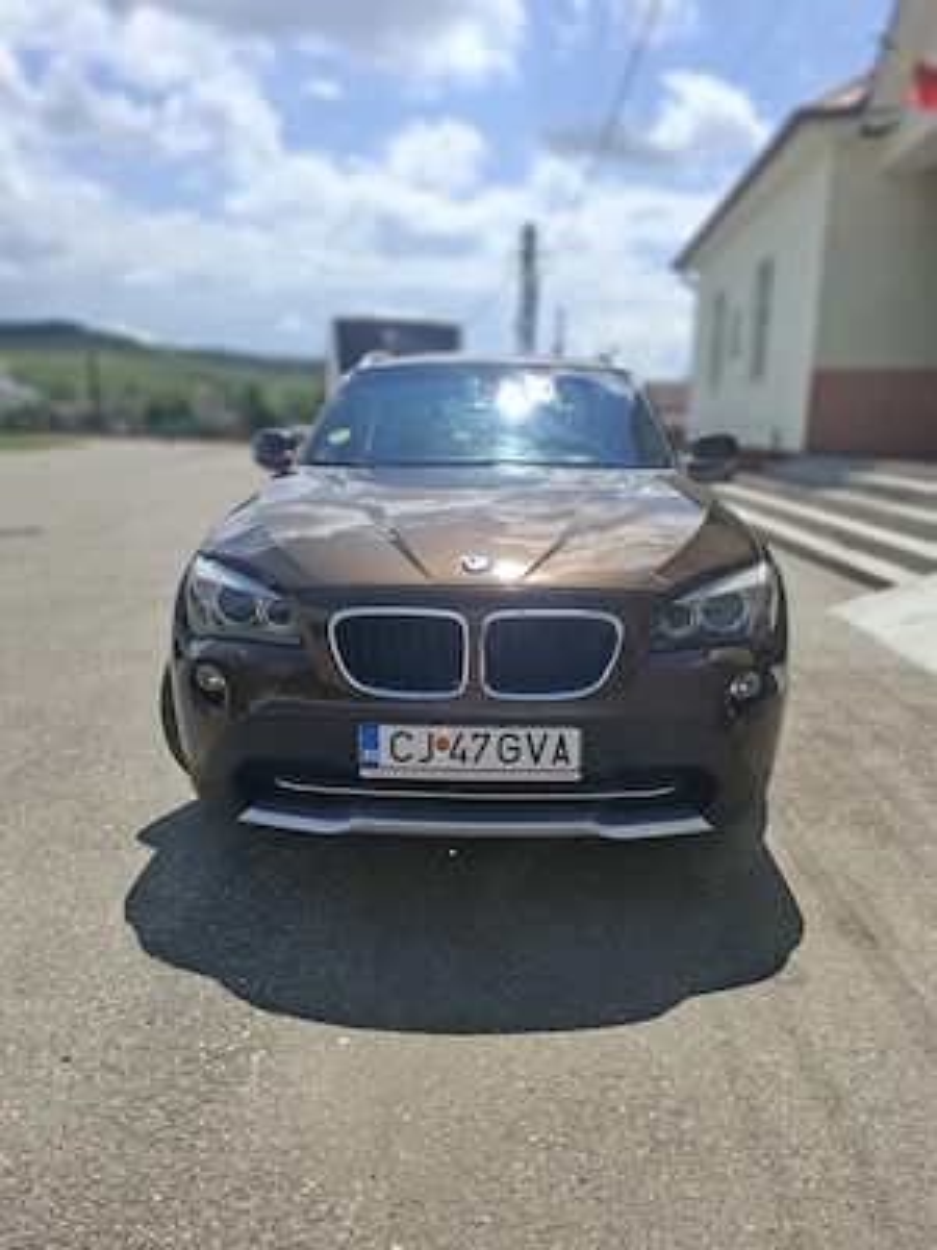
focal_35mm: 23
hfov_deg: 58.9
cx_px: 468
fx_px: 830
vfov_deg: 73.9
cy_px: 625
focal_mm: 5.54
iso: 50
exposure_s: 1/2959
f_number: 1.8
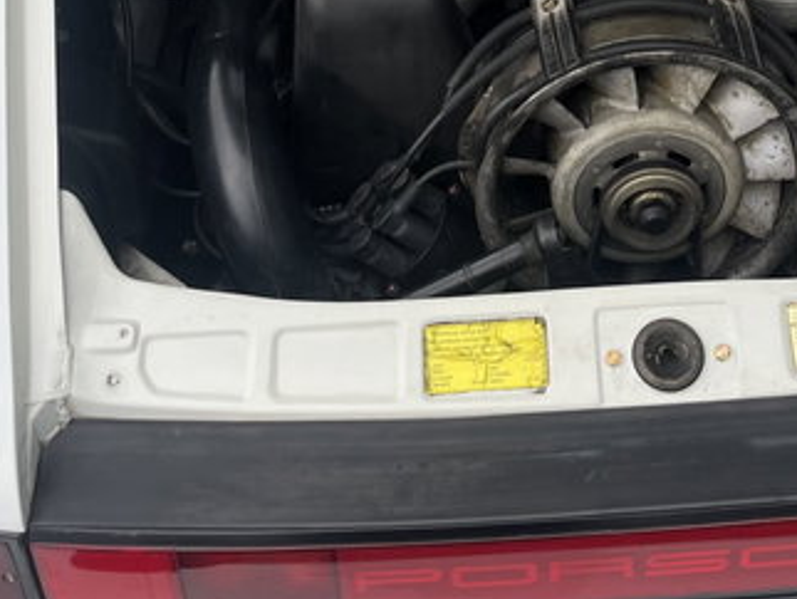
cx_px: 592
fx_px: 1429
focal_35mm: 62
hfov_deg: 30.7
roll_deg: -3.4
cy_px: -12
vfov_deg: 22.7
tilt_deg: -35.2
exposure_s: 1/231
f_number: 1.6
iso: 40
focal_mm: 5.1
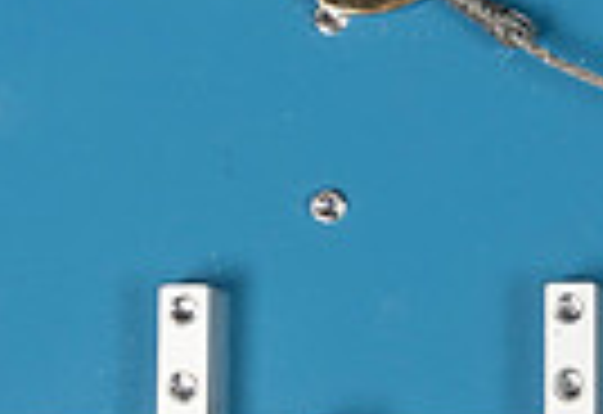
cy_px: -31
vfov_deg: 5.5
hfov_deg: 8.0
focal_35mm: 252
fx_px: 4260
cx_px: 851
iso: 200
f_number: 10
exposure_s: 1/160
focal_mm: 56
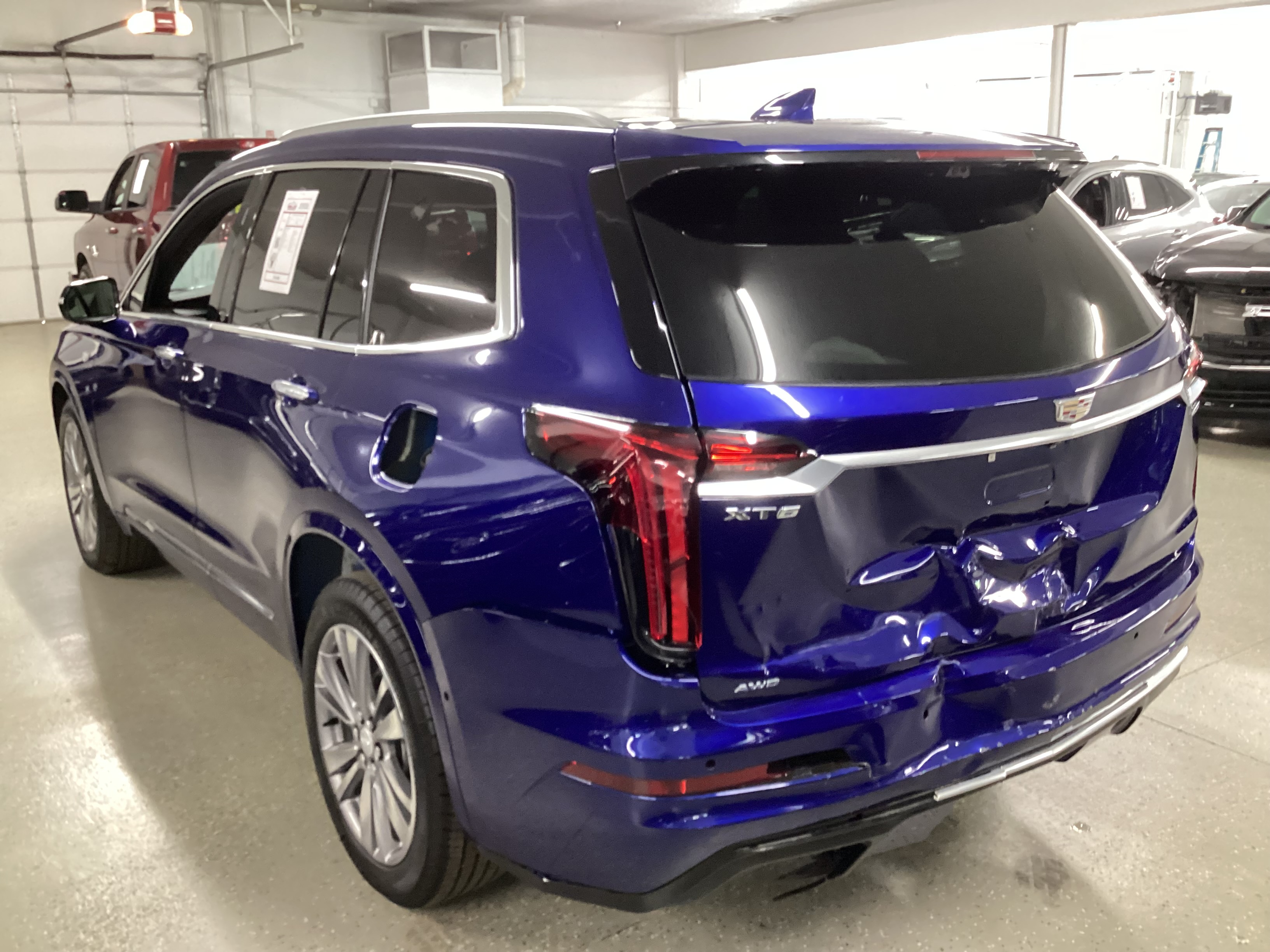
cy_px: 476
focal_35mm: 31
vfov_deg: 45.4
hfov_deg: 58.4
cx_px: 635
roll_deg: +0.2
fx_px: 1137
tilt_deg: -15.1
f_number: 2.4
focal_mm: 3.3
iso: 320
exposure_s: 1/25
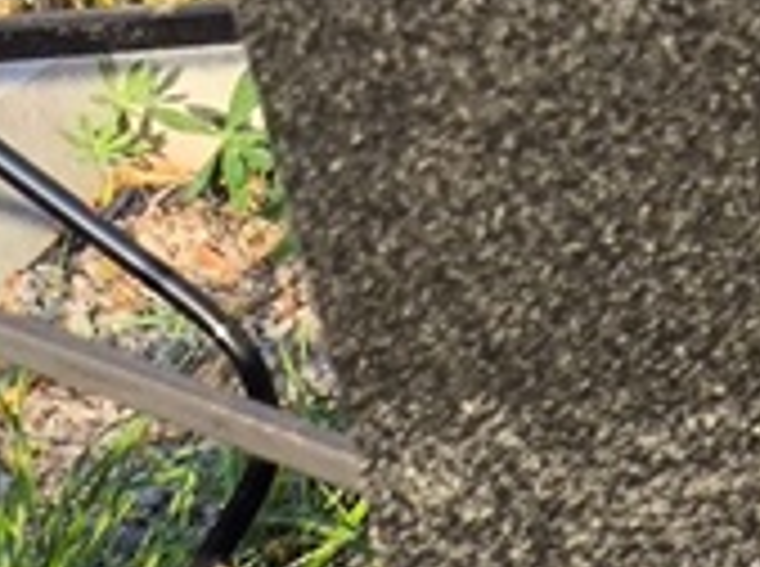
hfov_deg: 8.2
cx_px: 1198
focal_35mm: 237
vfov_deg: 6.0
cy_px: 1332
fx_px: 5192
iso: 50
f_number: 1.7
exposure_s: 1/470
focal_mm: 4.71
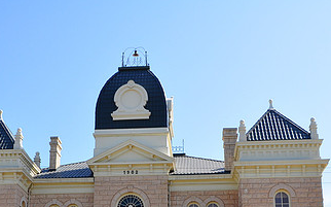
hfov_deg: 31.1
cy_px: 196
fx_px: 595
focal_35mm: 66
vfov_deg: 19.3
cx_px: 146
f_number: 11
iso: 200
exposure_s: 1/160
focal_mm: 24
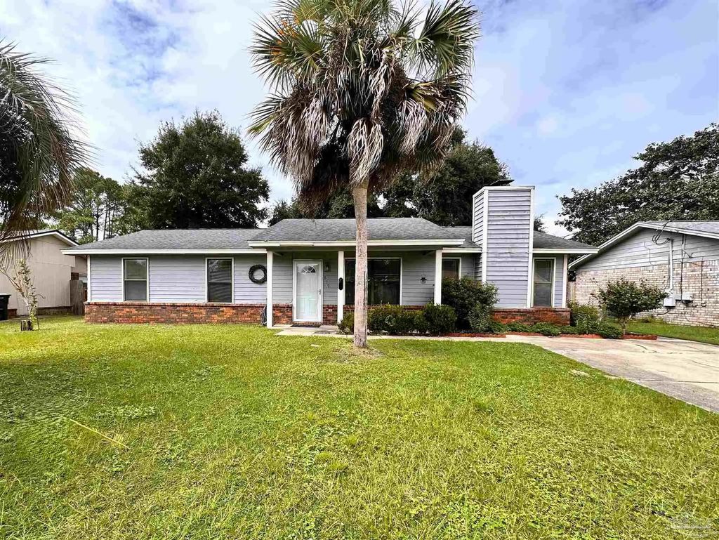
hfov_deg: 102.0
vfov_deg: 85.7
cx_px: 360
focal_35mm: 14
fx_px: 291
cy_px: 270
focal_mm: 2.22
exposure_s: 1/1072
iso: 50
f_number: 2.2
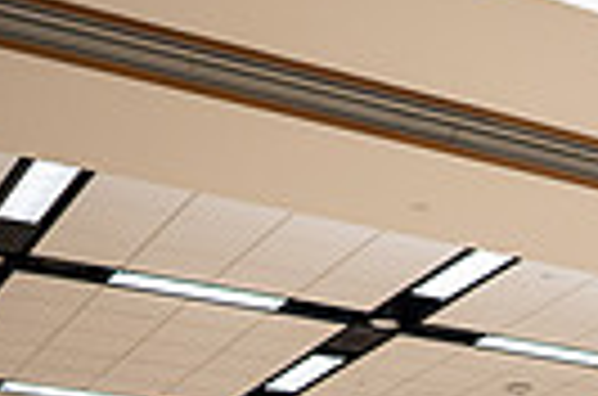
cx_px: 949
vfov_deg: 11.7
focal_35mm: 105
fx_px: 1740
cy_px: 772
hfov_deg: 17.2
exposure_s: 1/160
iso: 560
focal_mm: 24
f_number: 2.8
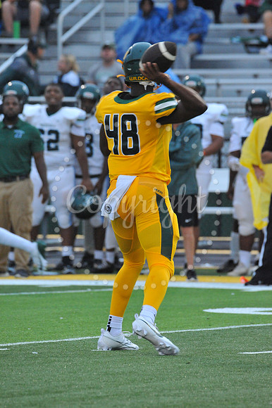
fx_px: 6808
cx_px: 136
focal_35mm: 600
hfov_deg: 2.3
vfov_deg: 3.4
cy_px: 204
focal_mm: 600
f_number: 11
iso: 6400
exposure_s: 1/200
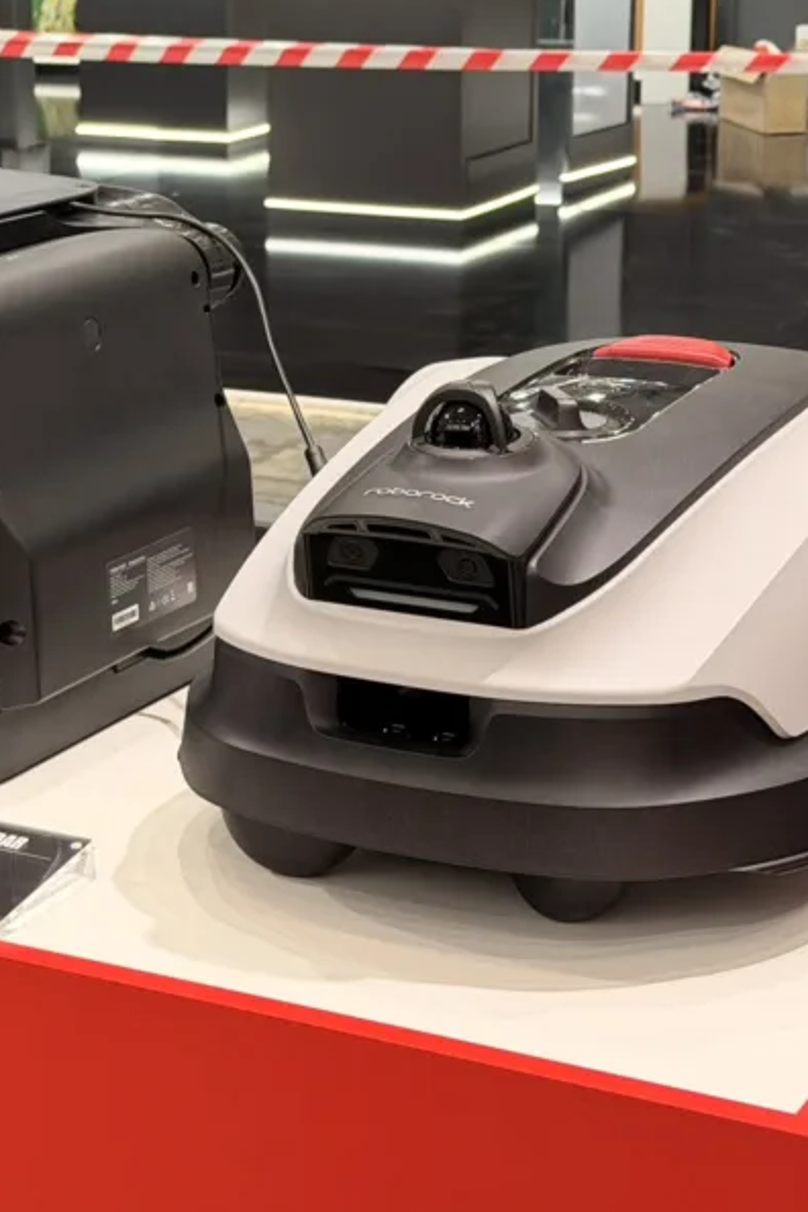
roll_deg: +2.6
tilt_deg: -12.9
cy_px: 439
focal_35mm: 86
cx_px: 43
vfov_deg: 23.6
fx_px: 2895
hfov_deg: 15.7
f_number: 1.78
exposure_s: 1/100
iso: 80
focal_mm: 6.76
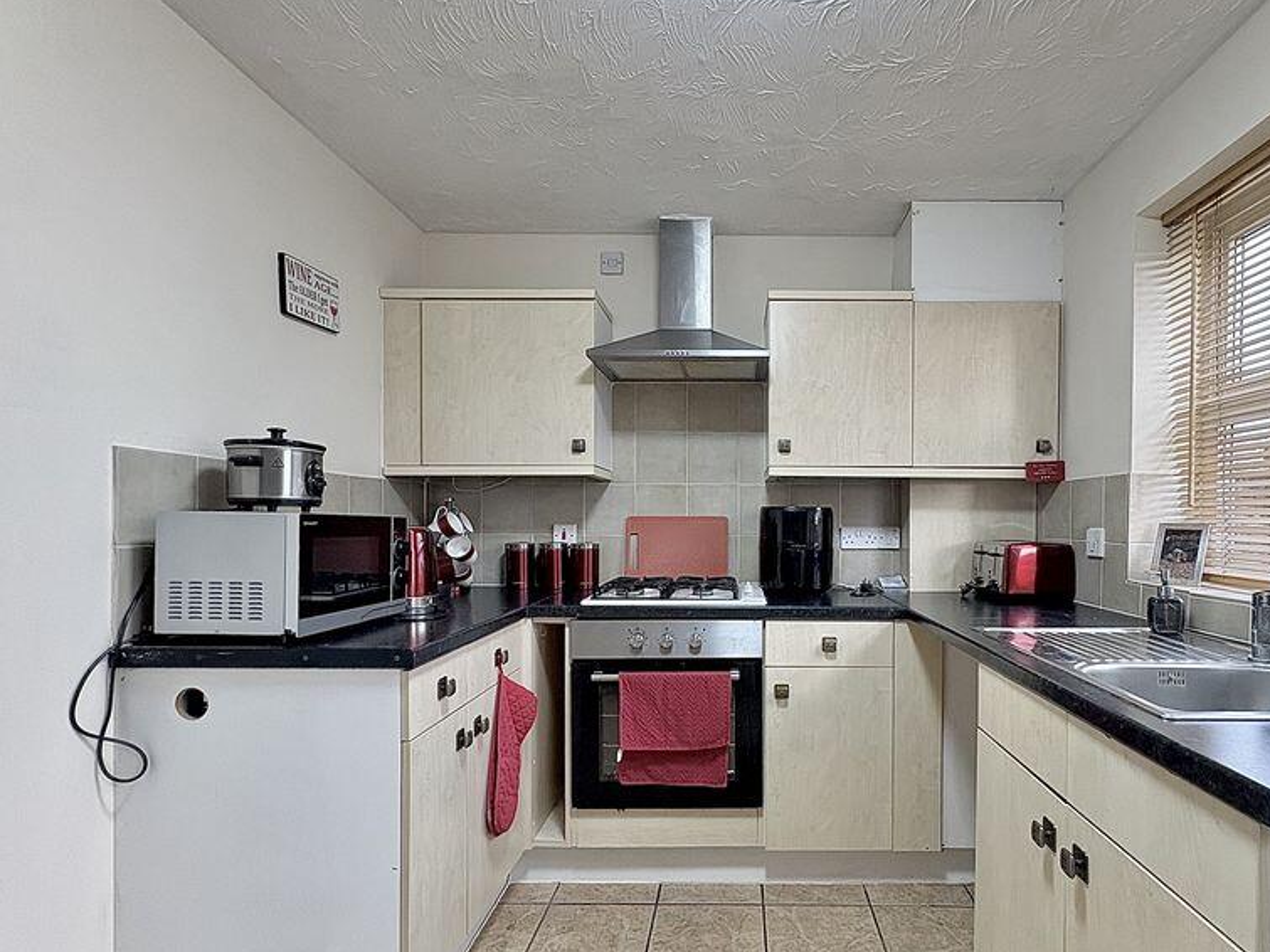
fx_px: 697
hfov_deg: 84.0
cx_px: 740
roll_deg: +0.7
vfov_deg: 68.5
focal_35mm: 19
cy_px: 526
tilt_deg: -1.0
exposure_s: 1/60
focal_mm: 2.22
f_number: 2.2
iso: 250
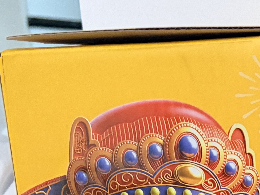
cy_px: 254
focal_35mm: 114
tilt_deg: -11.0
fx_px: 856
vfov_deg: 12.6
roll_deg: +2.1
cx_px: 472
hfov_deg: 15.0
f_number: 1.6
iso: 500
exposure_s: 1/60
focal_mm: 5.96
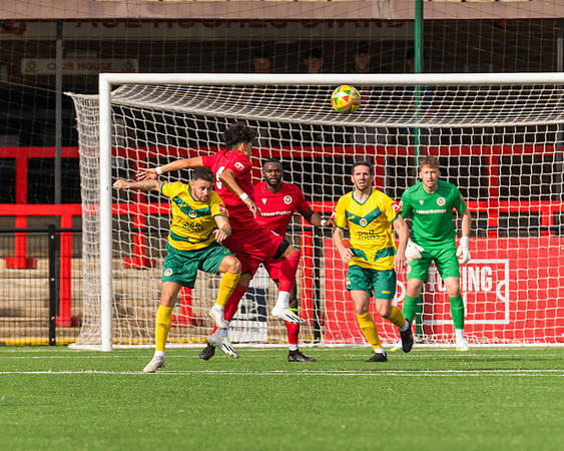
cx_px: 211
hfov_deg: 2.7
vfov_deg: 2.2
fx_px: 11804
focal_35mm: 707
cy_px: 281
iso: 400
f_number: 4
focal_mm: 300
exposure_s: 1/1600
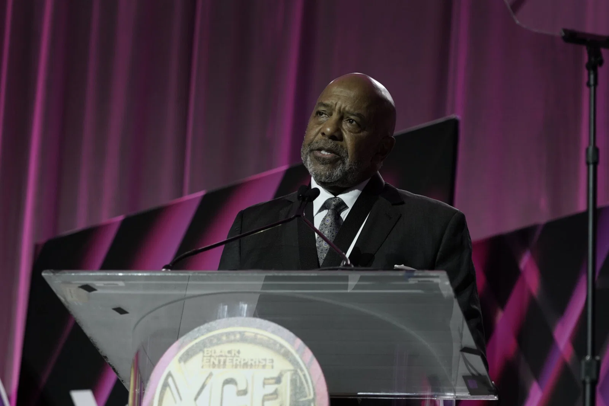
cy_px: 203
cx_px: 304
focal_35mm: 157
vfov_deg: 8.7
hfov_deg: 13.1
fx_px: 2656
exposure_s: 1/400
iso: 1000
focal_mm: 105
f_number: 3.5
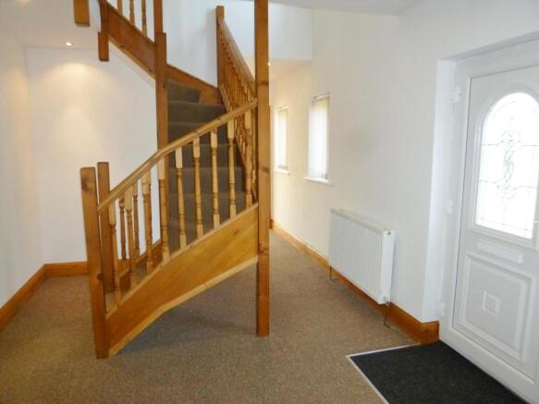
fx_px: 374
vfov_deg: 56.8
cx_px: 270
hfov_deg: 71.6
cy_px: 202
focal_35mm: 24
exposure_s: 1/60
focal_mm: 4.3
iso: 320
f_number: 2.5
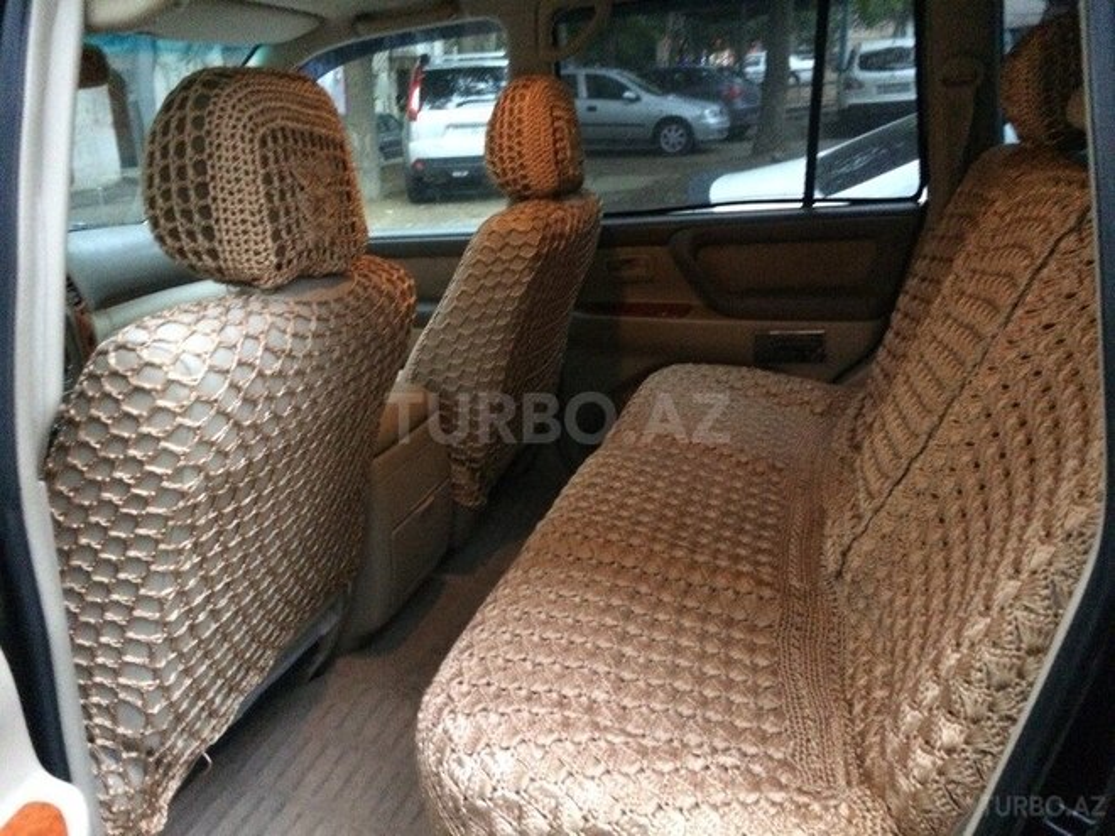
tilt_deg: -21.4
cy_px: 418
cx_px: 558
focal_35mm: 29
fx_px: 934
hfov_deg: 61.7
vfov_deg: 48.2
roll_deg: +2.3
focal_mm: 4.15
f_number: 2.2
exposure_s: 1/17
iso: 800
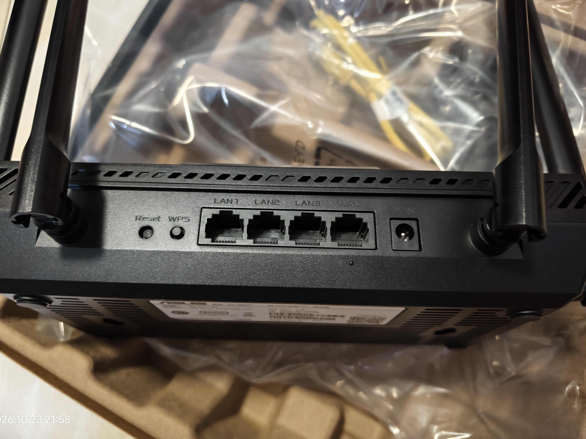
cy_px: 211
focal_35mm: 24
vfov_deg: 56.8
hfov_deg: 71.6
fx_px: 406
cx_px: 282
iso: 756
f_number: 1.88
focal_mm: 5.56
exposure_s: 1/33.3
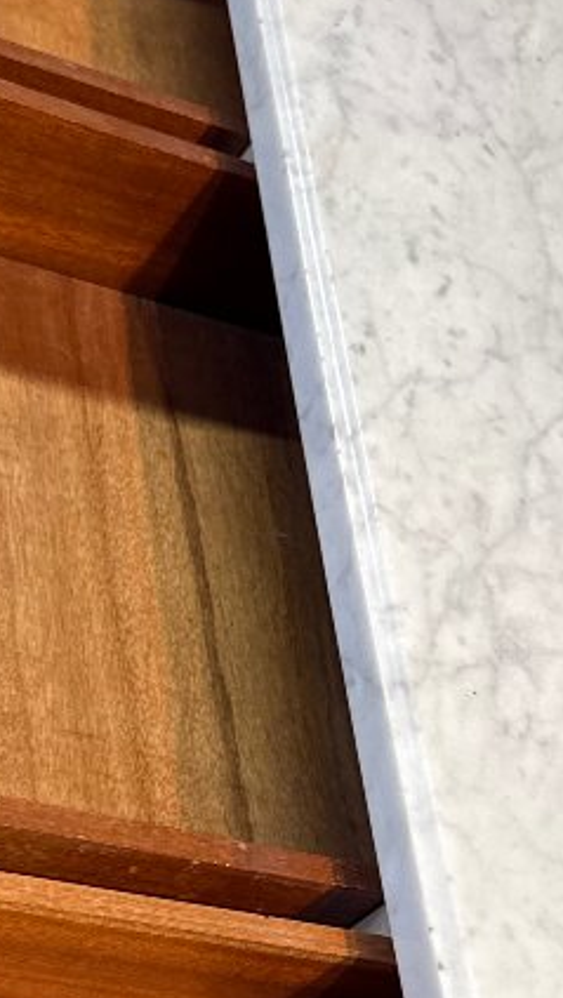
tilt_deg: -53.3
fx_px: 1961
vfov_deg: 28.2
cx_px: -104
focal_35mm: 74
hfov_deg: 15.8
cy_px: 739
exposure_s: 1/50
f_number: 1.78
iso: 125
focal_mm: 6.76
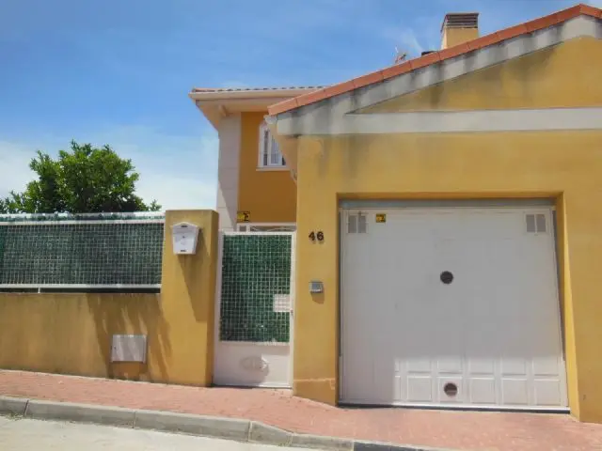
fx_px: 504
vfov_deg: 48.2
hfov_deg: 61.7
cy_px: 226
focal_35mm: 29
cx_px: 301
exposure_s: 1/1250
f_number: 3.7
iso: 125
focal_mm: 5.2
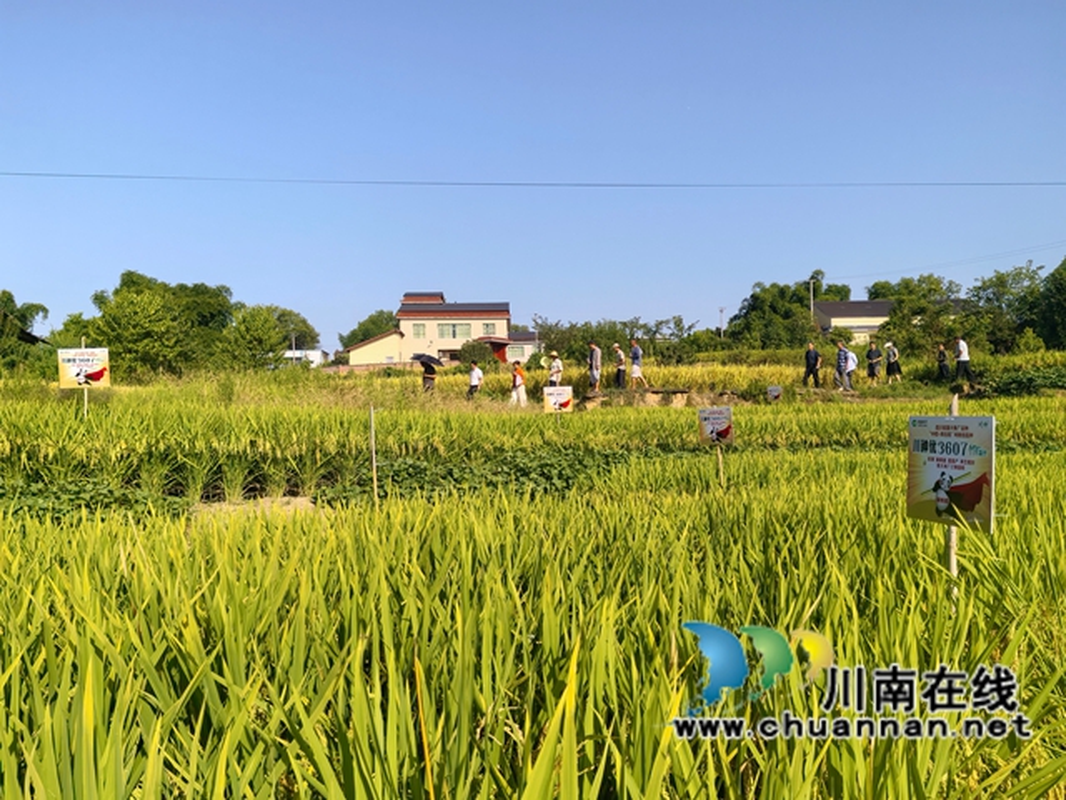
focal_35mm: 27
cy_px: 400
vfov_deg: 51.4
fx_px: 831
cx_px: 533
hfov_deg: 65.3
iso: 50
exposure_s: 1/3831
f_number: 1.9
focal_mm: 5.52
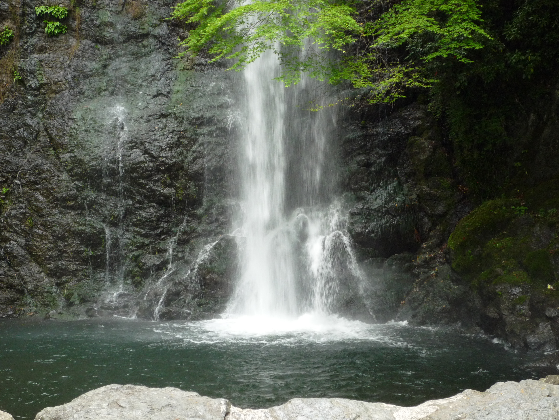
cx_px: 280
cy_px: 210
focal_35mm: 59
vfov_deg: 24.8
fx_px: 953
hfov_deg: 32.7
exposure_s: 1/60
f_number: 4.7
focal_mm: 10.4
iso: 250
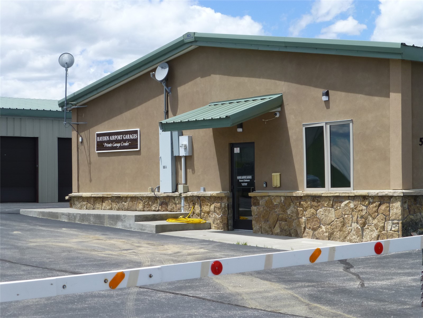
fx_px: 916
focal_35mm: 75
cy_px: 159
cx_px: 212
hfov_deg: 26.0
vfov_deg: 19.6
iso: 100
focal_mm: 13.3
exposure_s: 1/640
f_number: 5
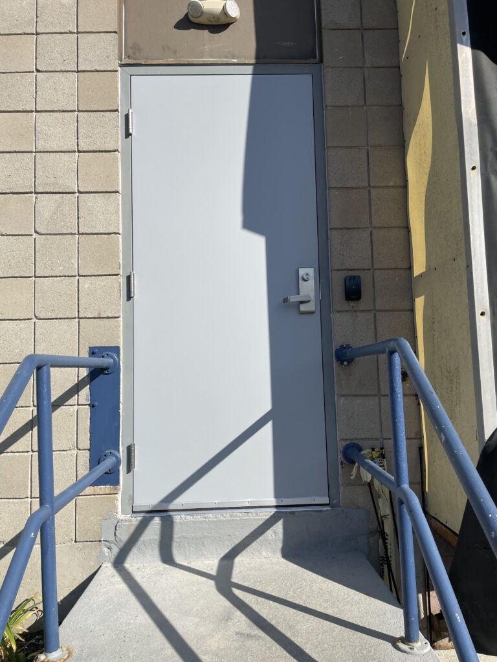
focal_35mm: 26
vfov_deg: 67.3
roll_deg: +2.9
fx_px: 498
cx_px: 248
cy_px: 331
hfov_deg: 53.1
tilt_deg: +6.5
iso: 32
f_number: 1.6
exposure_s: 1/4292
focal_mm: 4.2
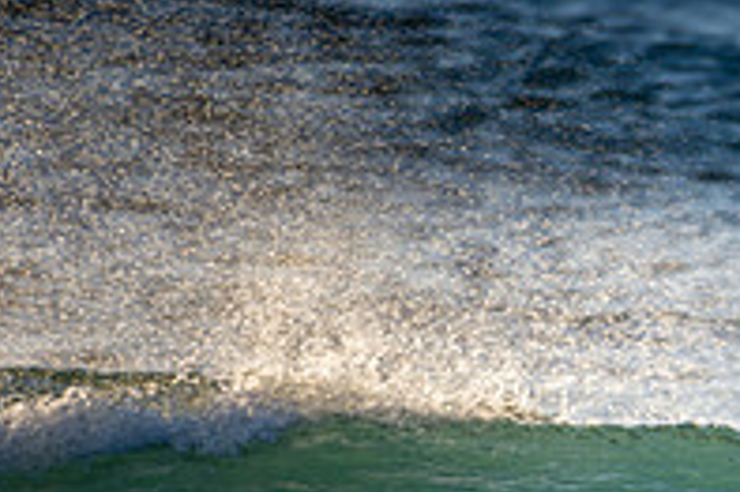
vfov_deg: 0.6
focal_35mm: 2209
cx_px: 1037
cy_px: 629
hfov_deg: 0.9
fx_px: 45368
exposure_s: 1/640
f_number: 5.6
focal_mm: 500
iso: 220
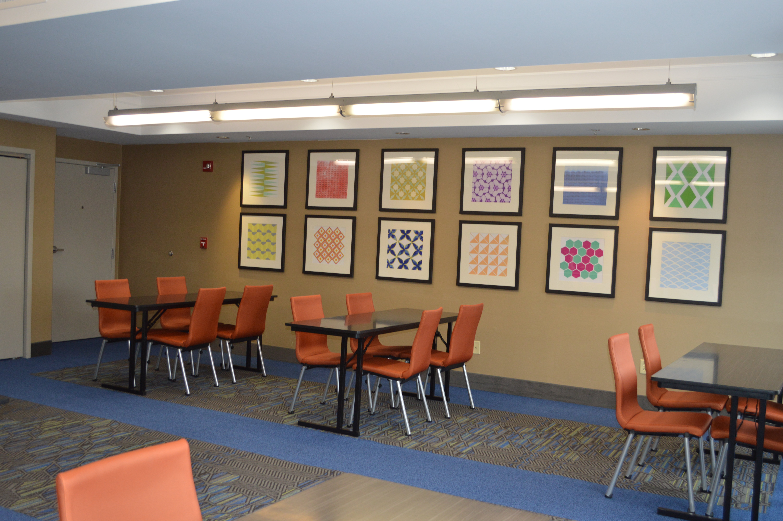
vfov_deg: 36.8
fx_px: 782
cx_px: 392
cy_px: 260
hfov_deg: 53.2
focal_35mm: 36
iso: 400
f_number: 4
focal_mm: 24
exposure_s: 1/80
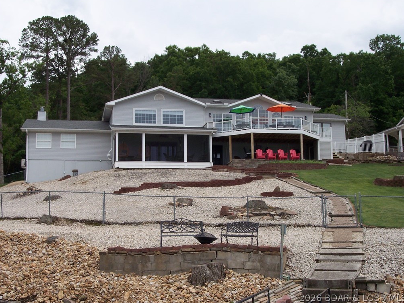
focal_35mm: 52
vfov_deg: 28.0
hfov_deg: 36.8
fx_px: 607
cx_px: 203
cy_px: 150
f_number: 5.6
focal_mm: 10.7
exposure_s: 1/500
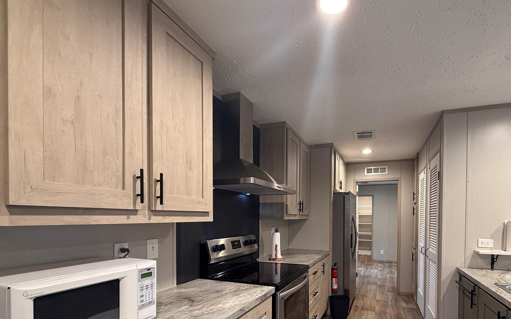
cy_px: 221
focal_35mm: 18
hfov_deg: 90.2
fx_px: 251
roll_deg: -0.9
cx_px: 300
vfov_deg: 62.8
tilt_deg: -1.1
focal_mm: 2.22
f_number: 2.2
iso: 320
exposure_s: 1/60
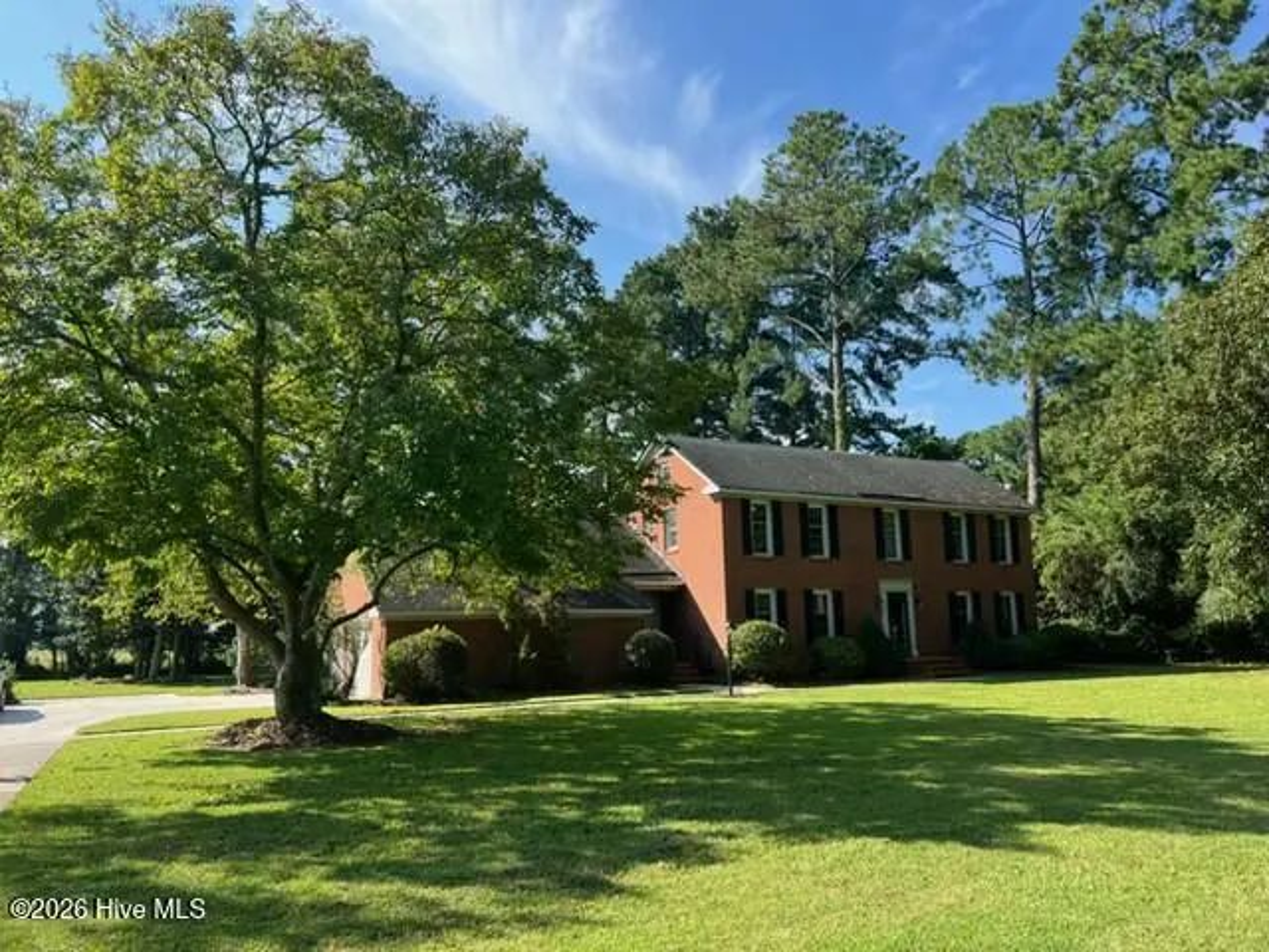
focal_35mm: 26
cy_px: 476
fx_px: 953
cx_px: 634
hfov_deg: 67.3
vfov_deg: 53.1
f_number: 1.5
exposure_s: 1/1135
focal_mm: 5.7
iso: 50
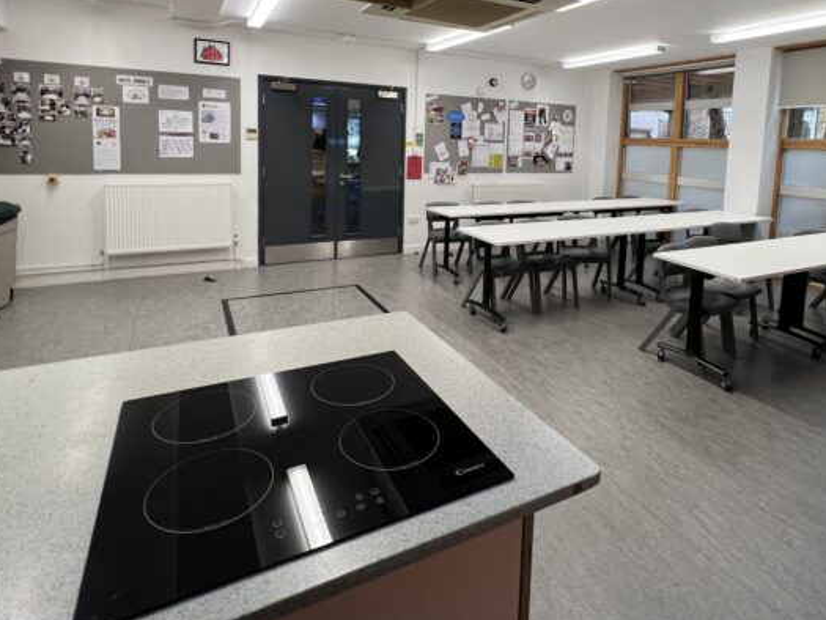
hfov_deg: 84.5
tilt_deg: -3.6
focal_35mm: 19
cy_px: 186
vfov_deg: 66.0
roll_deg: -3.3
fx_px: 453
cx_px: 444
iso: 100
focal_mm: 1.57
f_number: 1.8
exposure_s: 1/100
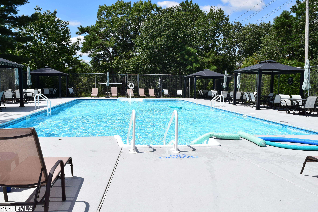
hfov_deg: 57.2
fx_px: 292
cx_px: 153
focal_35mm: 33
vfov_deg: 40.0
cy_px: 103
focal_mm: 20
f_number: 11
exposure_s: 1/500
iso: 280
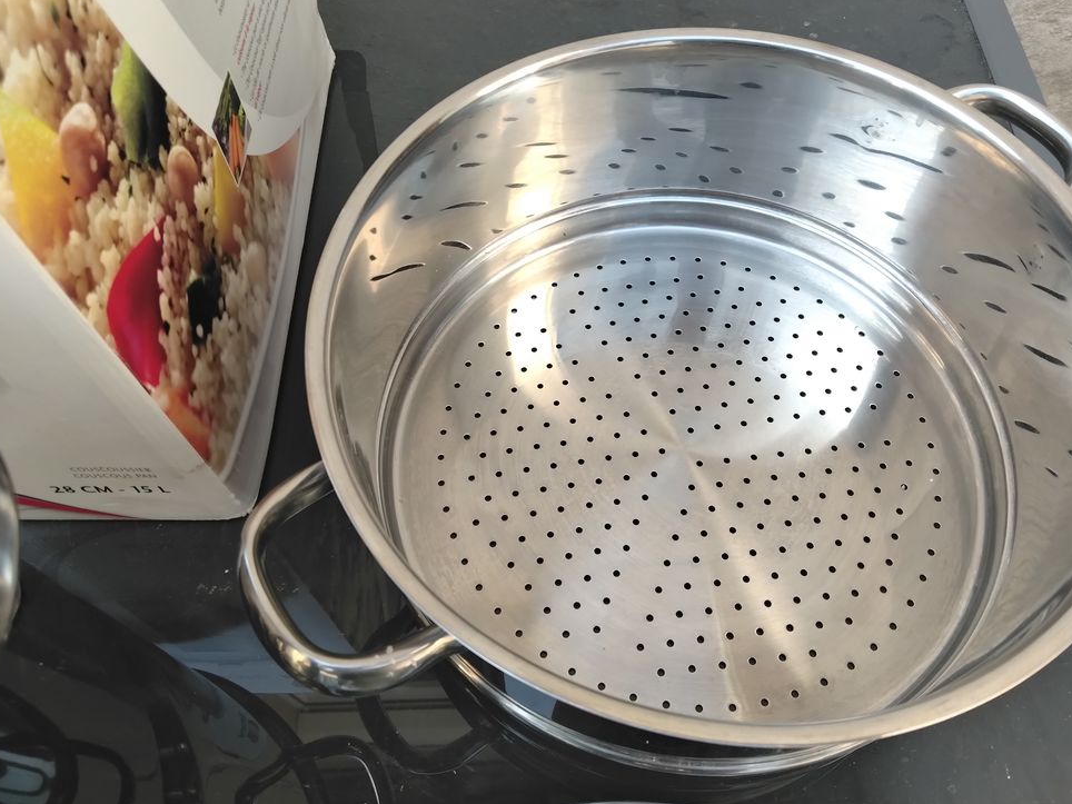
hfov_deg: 63.4
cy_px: 396
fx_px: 867
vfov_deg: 49.7
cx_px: 547
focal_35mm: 28
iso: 236
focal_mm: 4.05
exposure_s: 1/100
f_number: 1.8
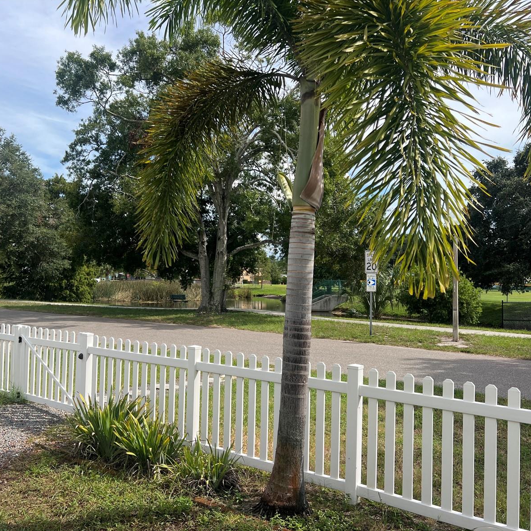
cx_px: 245
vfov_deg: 52.5
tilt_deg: +0.2
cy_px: 267
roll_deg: -1.4
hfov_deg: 52.5
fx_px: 538
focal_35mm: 31
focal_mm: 5.7
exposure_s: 1/3165
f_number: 1.5
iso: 50
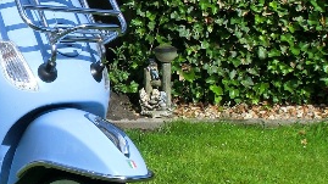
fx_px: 948
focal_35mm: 109
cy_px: 54
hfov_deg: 19.0
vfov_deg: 11.1
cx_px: -9
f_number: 10.3
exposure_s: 1/160
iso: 100
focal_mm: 7.38
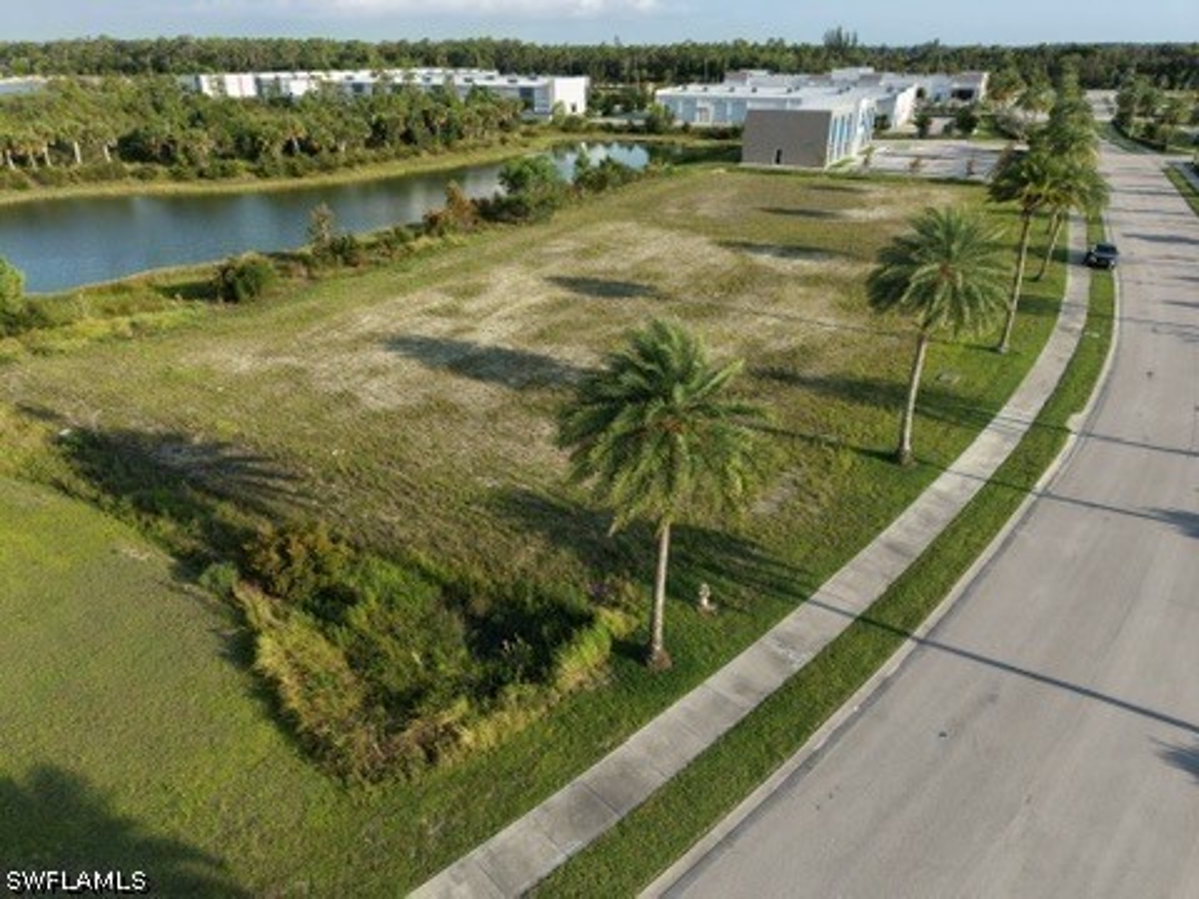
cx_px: 600
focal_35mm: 24
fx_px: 831
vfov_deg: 56.8
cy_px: 450
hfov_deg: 71.6
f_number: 1.8
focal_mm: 8.67
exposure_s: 1/2500
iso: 140
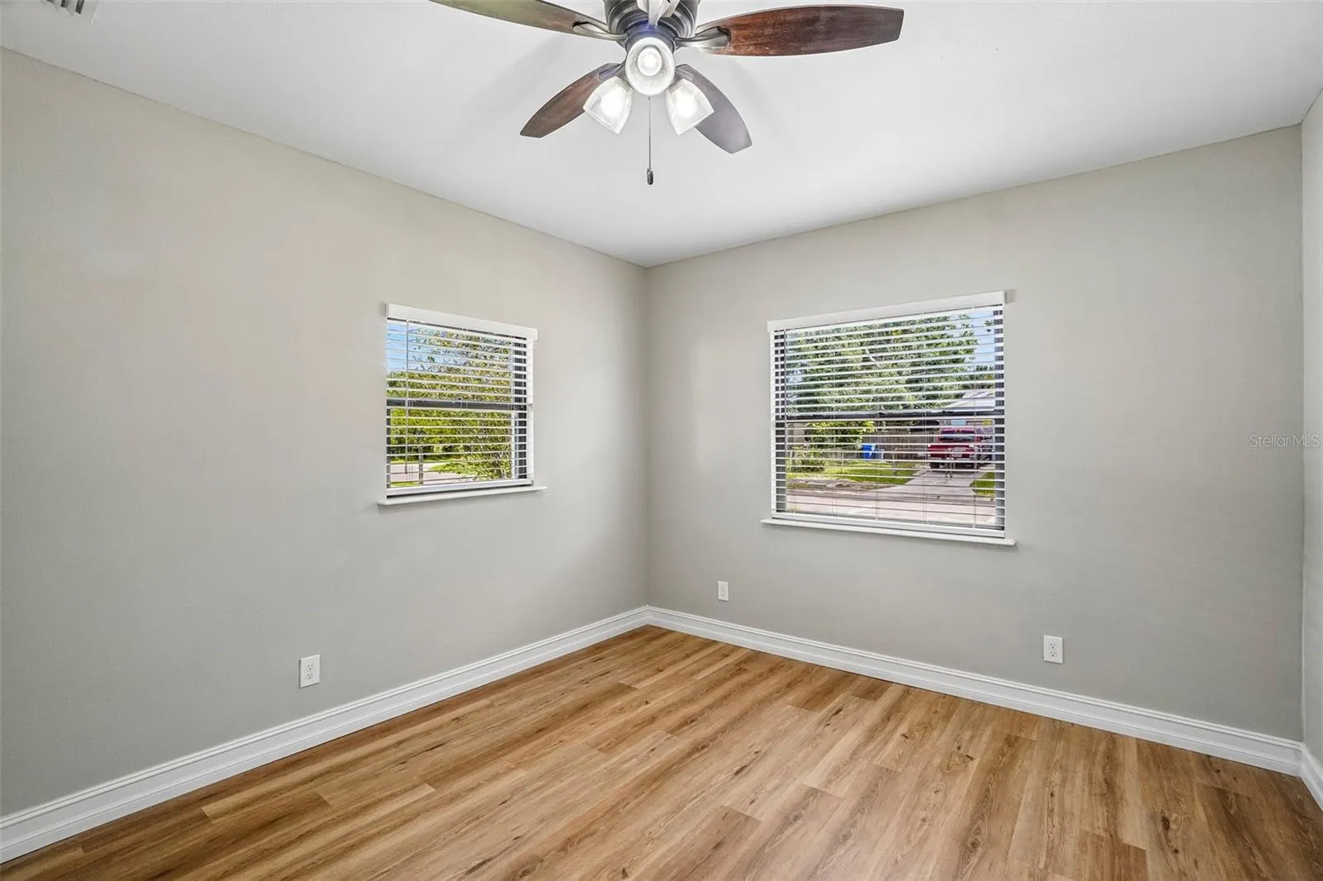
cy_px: 440
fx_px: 551
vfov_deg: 77.3
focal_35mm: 15
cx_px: 662
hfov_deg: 100.4
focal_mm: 10
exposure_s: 1/30
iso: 250
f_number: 8
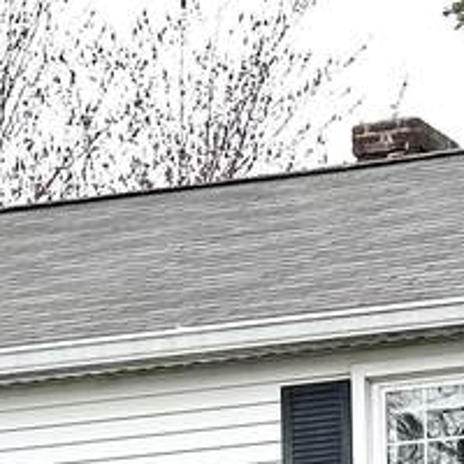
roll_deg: +1.0
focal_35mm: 271
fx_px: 4110
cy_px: 958
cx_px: 406
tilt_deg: +5.0
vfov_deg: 6.3
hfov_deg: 6.5
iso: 64
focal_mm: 6.86
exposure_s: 1/558
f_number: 1.78
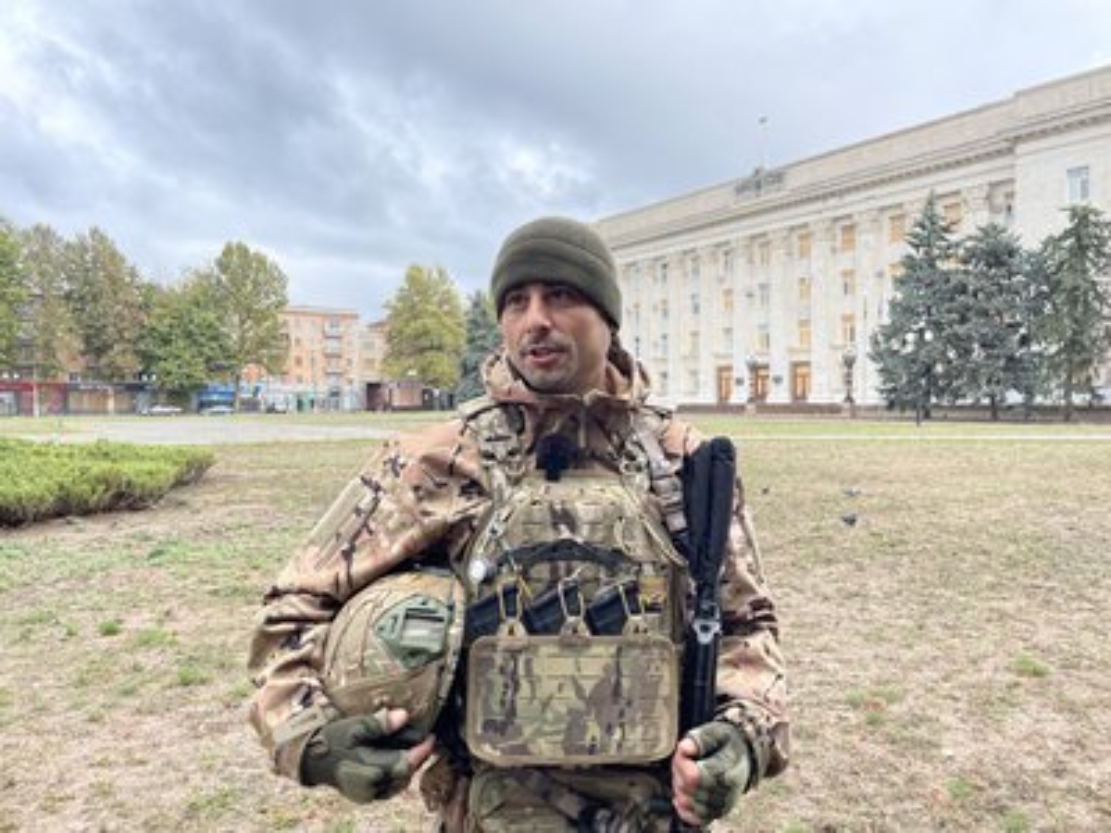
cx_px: 556
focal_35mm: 26
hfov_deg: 67.3
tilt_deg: +0.0
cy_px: 416
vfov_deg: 53.1
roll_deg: -0.1
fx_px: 834
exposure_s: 1/729
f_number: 1.6
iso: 32
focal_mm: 4.2
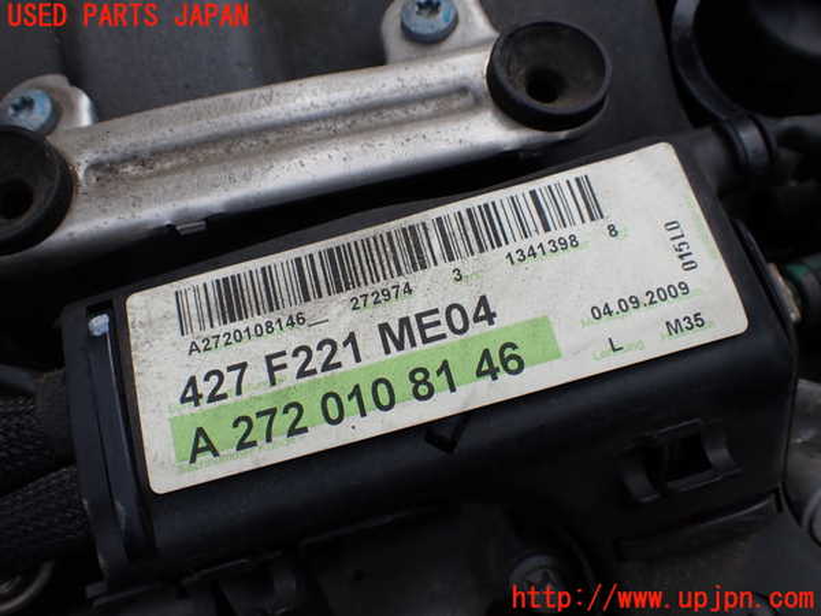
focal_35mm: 30
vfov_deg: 46.8
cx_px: 410
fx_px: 712
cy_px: 308
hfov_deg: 60.0
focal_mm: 5.4
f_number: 9
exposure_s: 1/200
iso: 100
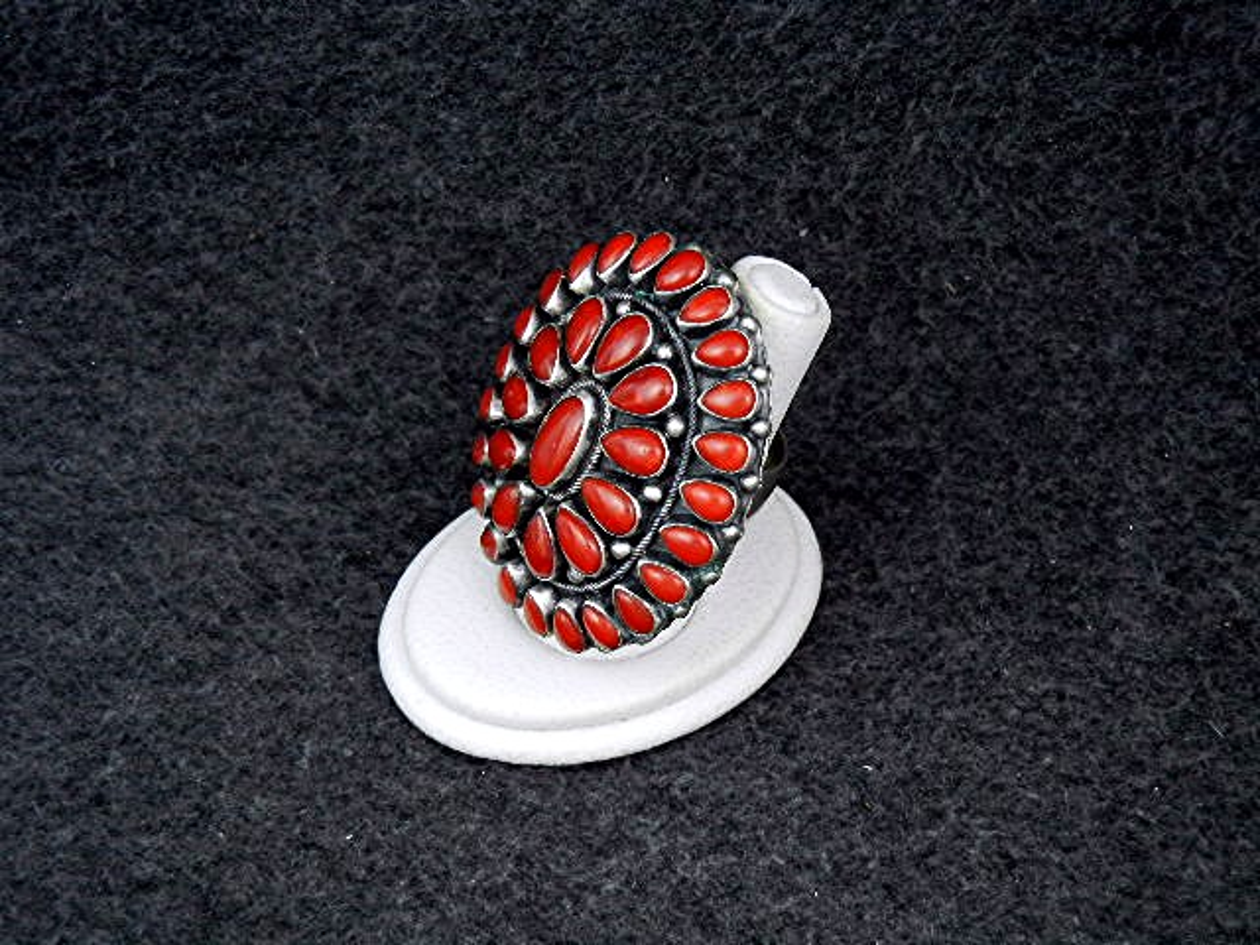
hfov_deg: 25.3
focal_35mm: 77
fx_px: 2803
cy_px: 472
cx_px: 630
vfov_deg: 19.1
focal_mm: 13.9
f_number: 4.3
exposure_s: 1/4.8
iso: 200
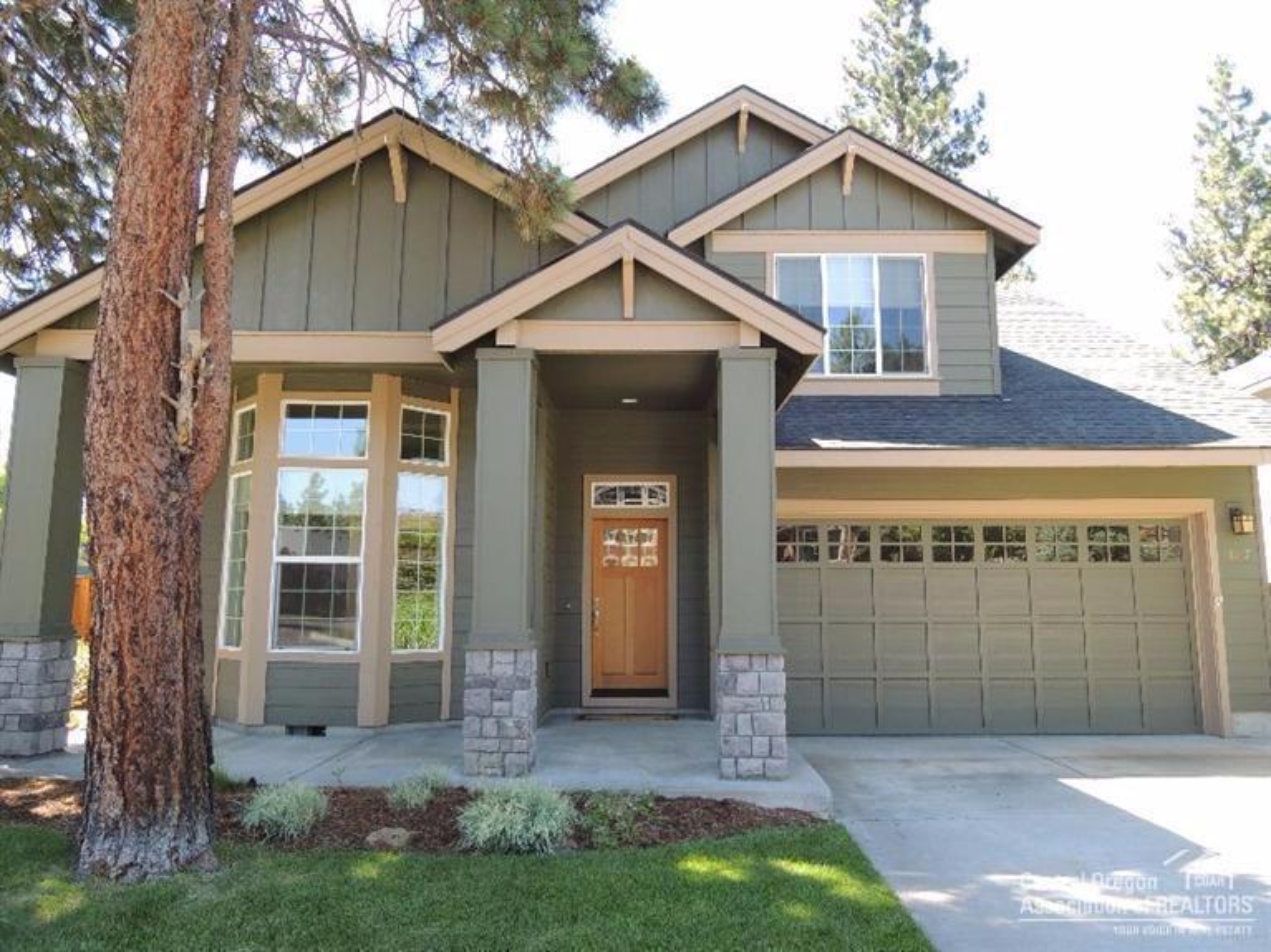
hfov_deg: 71.6
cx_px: 636
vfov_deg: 56.8
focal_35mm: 24
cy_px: 476
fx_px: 881
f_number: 2.8
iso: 100
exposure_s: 1/125
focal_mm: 4.3
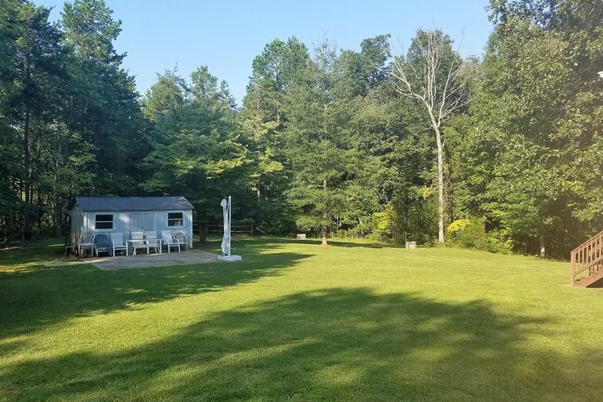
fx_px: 536
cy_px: 191
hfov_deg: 58.7
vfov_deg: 41.1
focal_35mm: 32
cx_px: 287
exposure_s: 1/1088
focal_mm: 4.2
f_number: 1.7
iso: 50
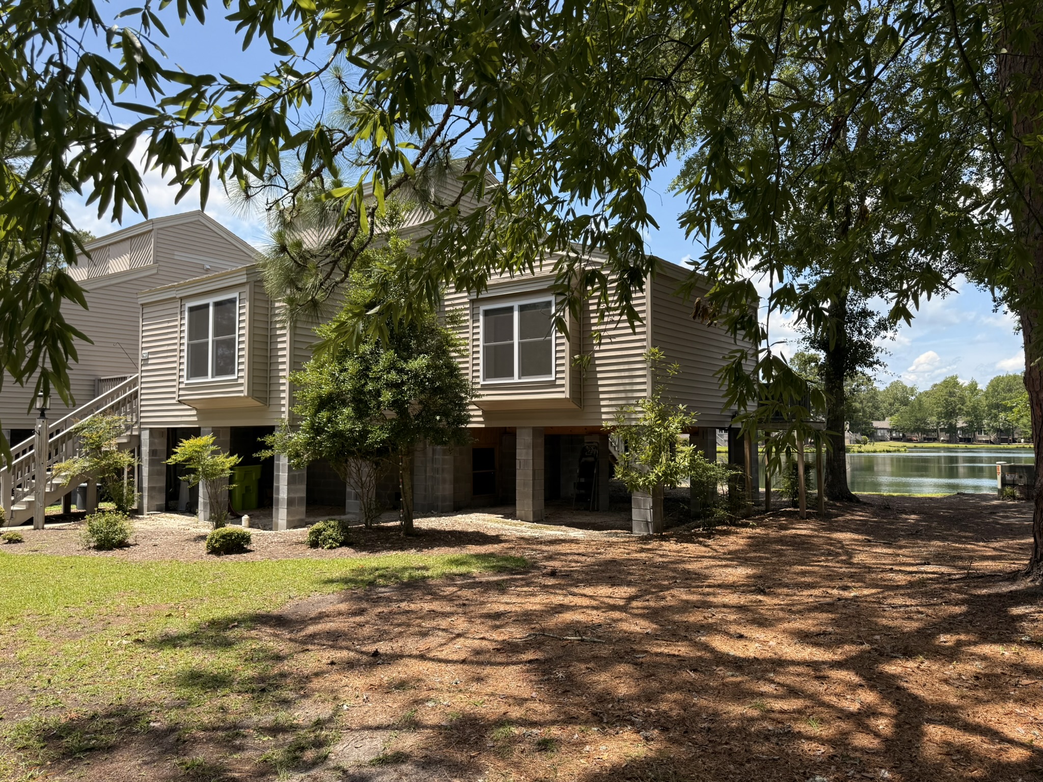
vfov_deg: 56.8
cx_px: 522
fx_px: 723
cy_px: 391
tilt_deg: +3.3
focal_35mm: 24
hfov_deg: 71.6
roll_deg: +0.1
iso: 100
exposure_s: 1/2232
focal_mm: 6.76
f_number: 1.78
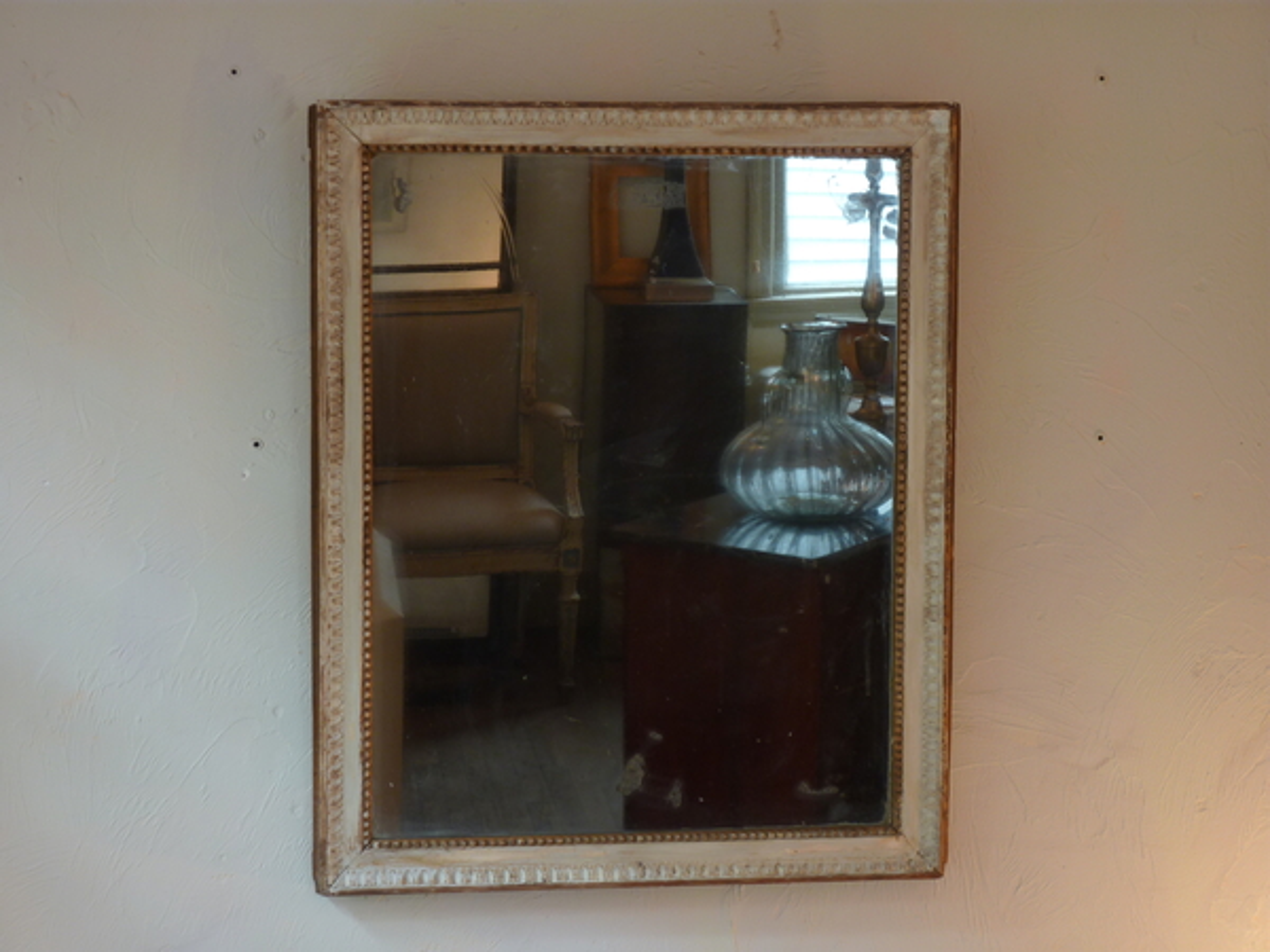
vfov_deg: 16.4
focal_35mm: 90
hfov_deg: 21.8
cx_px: 635
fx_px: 3302
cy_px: 476
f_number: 4.3
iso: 80
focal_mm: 14.7
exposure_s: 1/8
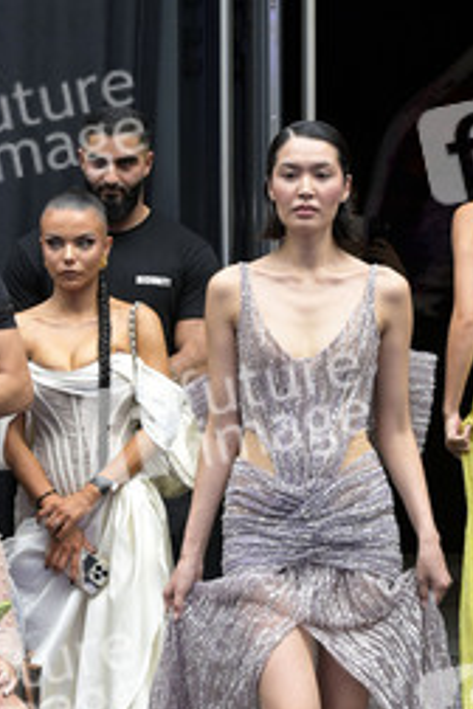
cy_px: 560
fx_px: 2345
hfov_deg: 11.5
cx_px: 307
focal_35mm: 119
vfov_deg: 17.1
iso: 4000
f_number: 6.3
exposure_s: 1/640
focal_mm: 75
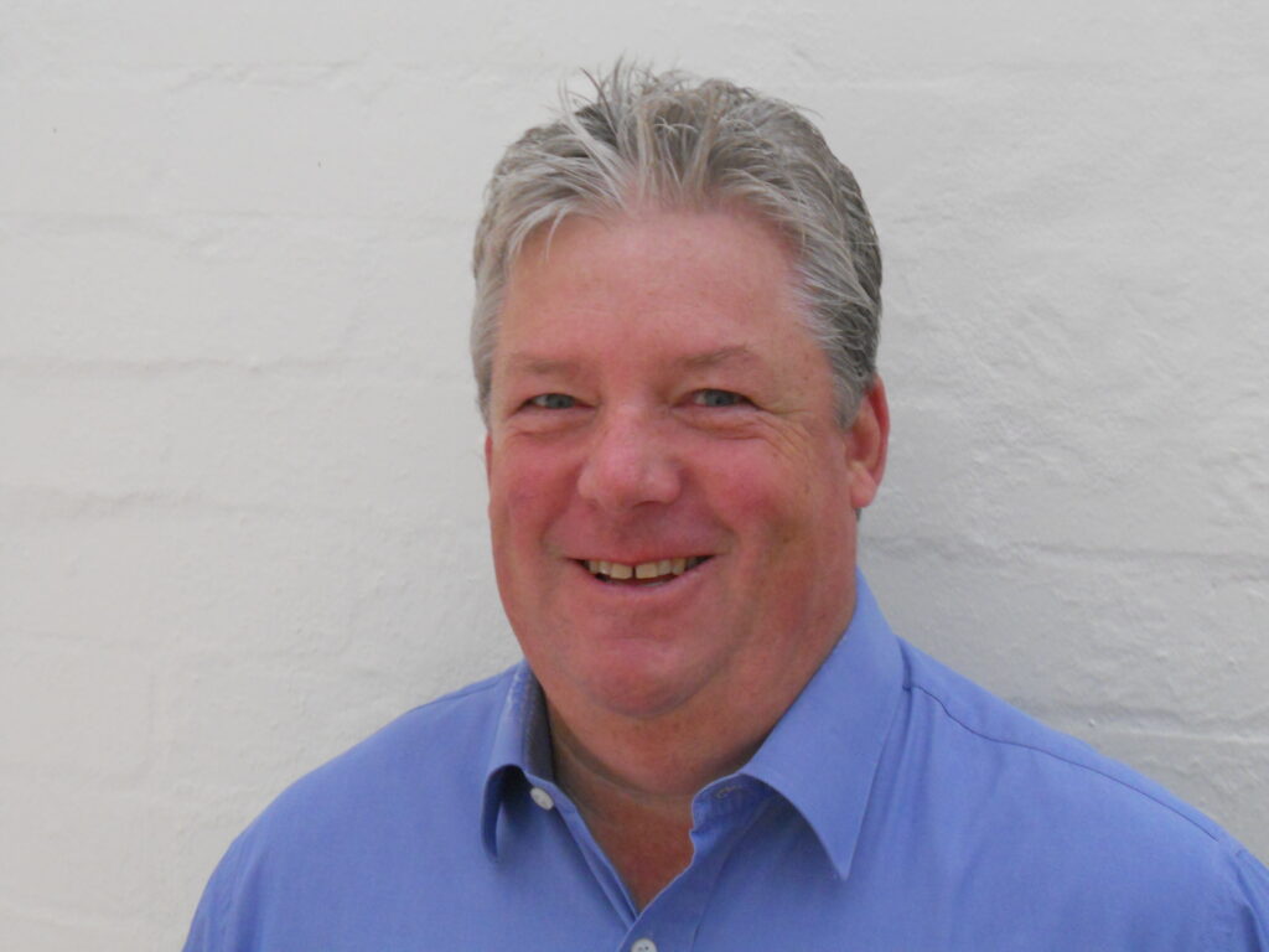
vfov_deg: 27.0
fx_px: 1980
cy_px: 476
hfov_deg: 35.5
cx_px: 634
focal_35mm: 54
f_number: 4.8
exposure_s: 1/30
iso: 400
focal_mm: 9.8
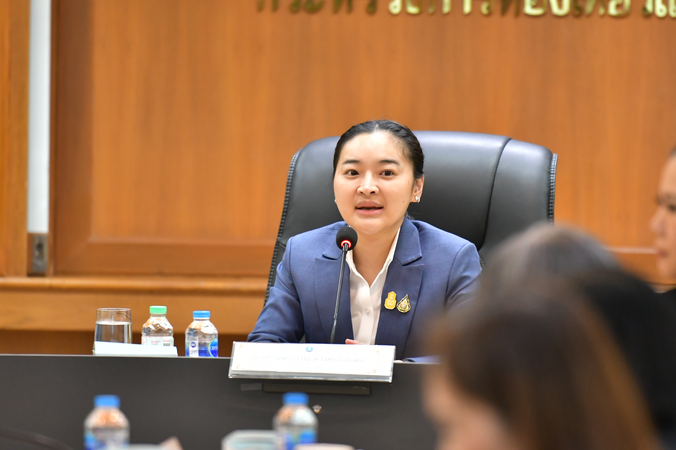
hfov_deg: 5.8
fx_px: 6625
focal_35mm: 353
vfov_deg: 3.9
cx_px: 338
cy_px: 205
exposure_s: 1/200
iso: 1600
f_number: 2.8
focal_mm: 200
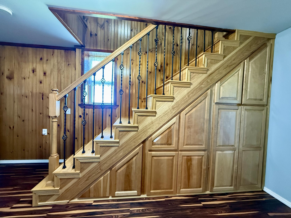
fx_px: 118
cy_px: 109
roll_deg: -2.2
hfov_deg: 102.1
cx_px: 146
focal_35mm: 14
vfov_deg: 85.7
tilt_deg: -1.8
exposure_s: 1/60
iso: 640
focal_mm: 2.22
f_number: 2.2
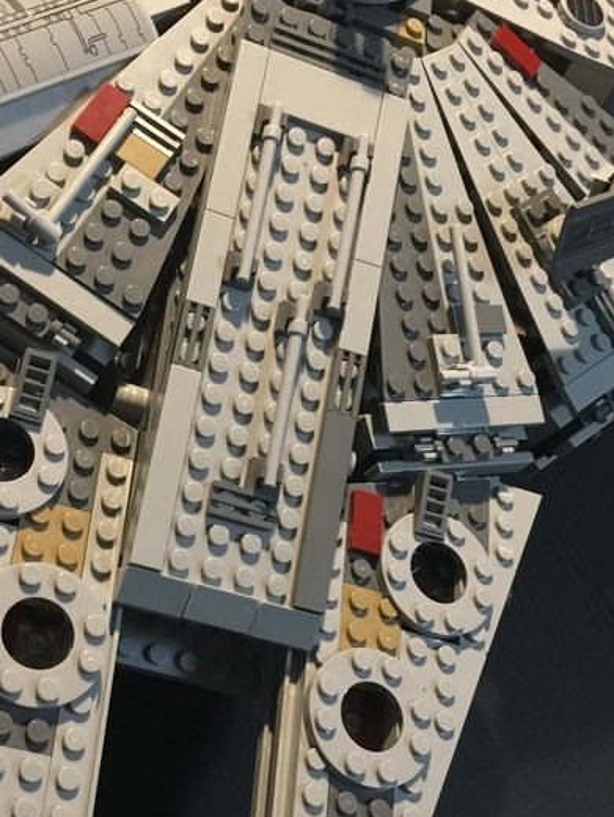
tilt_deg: -55.7
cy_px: 397
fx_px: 1347
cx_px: 188
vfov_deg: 33.8
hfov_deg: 25.5
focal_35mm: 57
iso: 125
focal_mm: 4.15
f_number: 2.2
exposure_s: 1/8
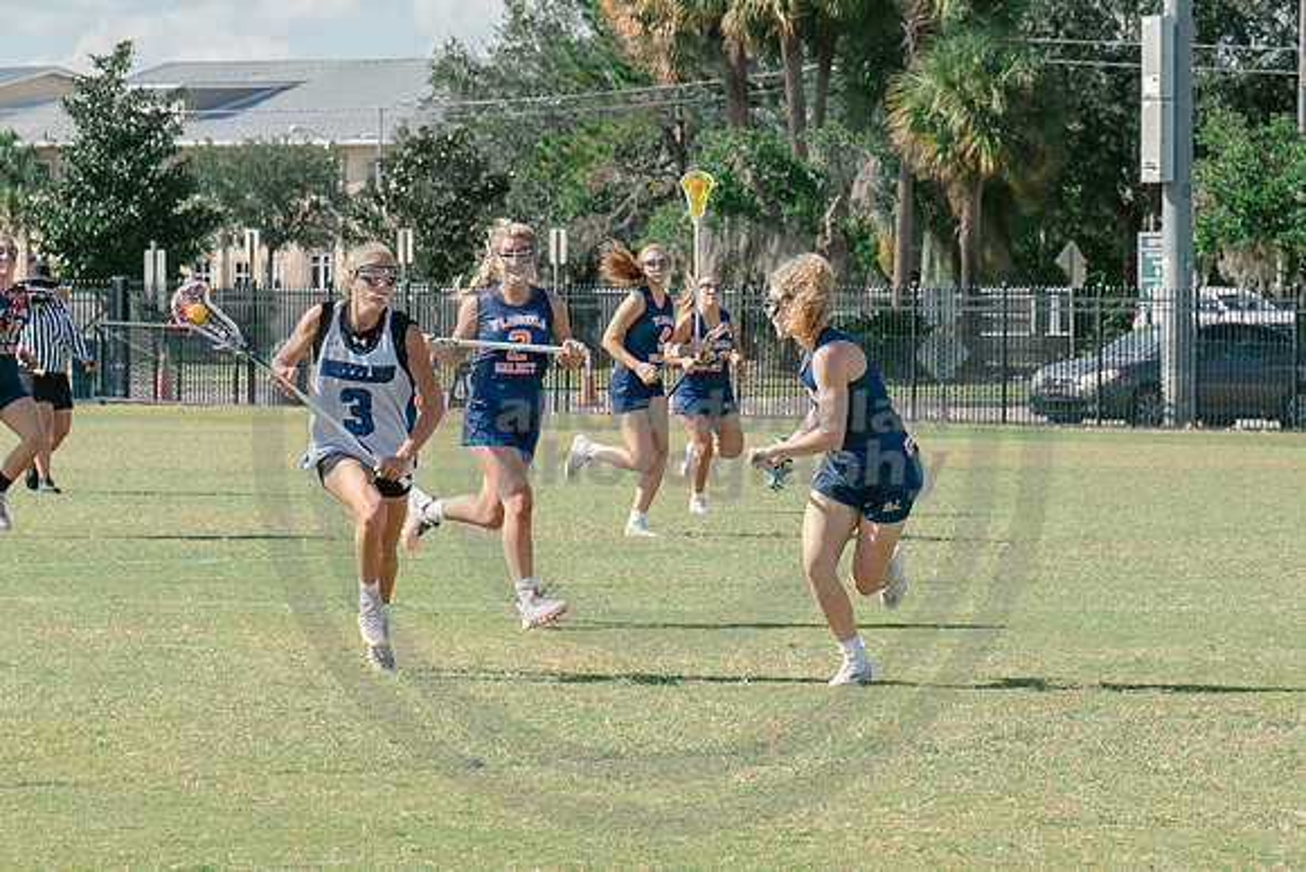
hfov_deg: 9.3
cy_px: 477
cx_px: 1036
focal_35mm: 222
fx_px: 8053
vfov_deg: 6.2
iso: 250
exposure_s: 1/1000
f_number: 5.6
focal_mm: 70
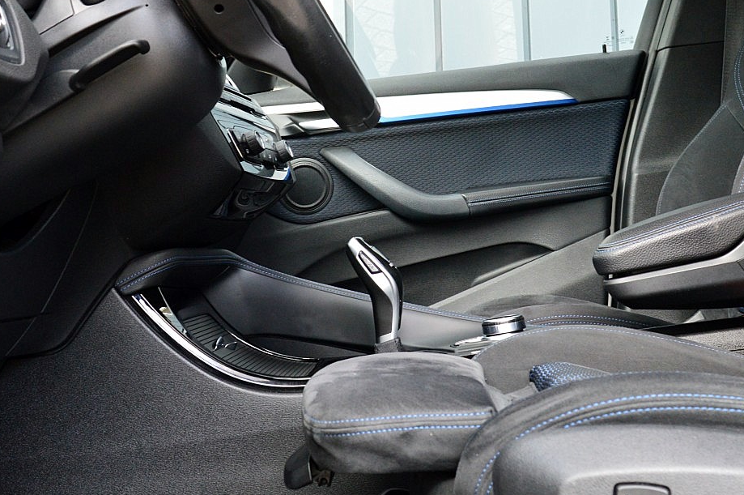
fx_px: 1094
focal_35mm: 53
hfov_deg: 37.5
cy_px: 184
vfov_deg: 25.4
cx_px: 400
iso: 800
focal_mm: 20
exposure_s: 1/60
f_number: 8
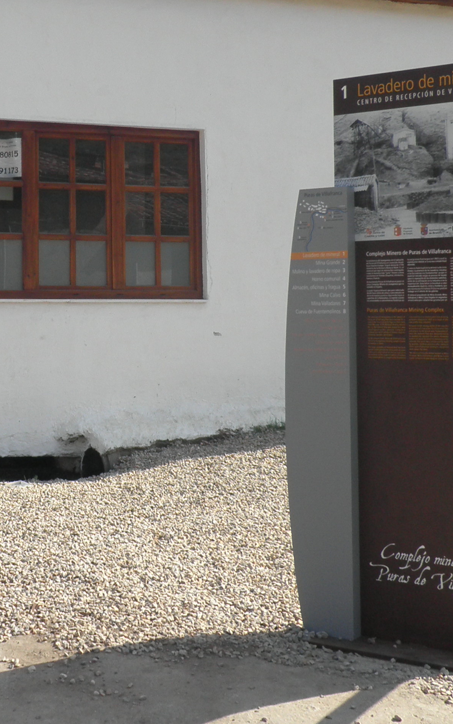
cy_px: 250
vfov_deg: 37.8
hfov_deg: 24.1
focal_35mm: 53
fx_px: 1047
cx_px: 100
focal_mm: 4.3
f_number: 8.3
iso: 64
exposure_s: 1/80
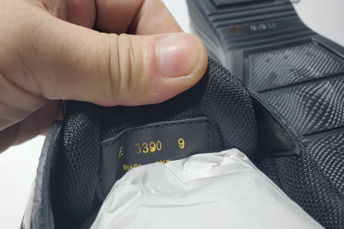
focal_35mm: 28
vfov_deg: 46.4
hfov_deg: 65.5
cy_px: 111
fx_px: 268
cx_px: 174
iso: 50
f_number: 2.4
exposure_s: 1/119
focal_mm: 4.3
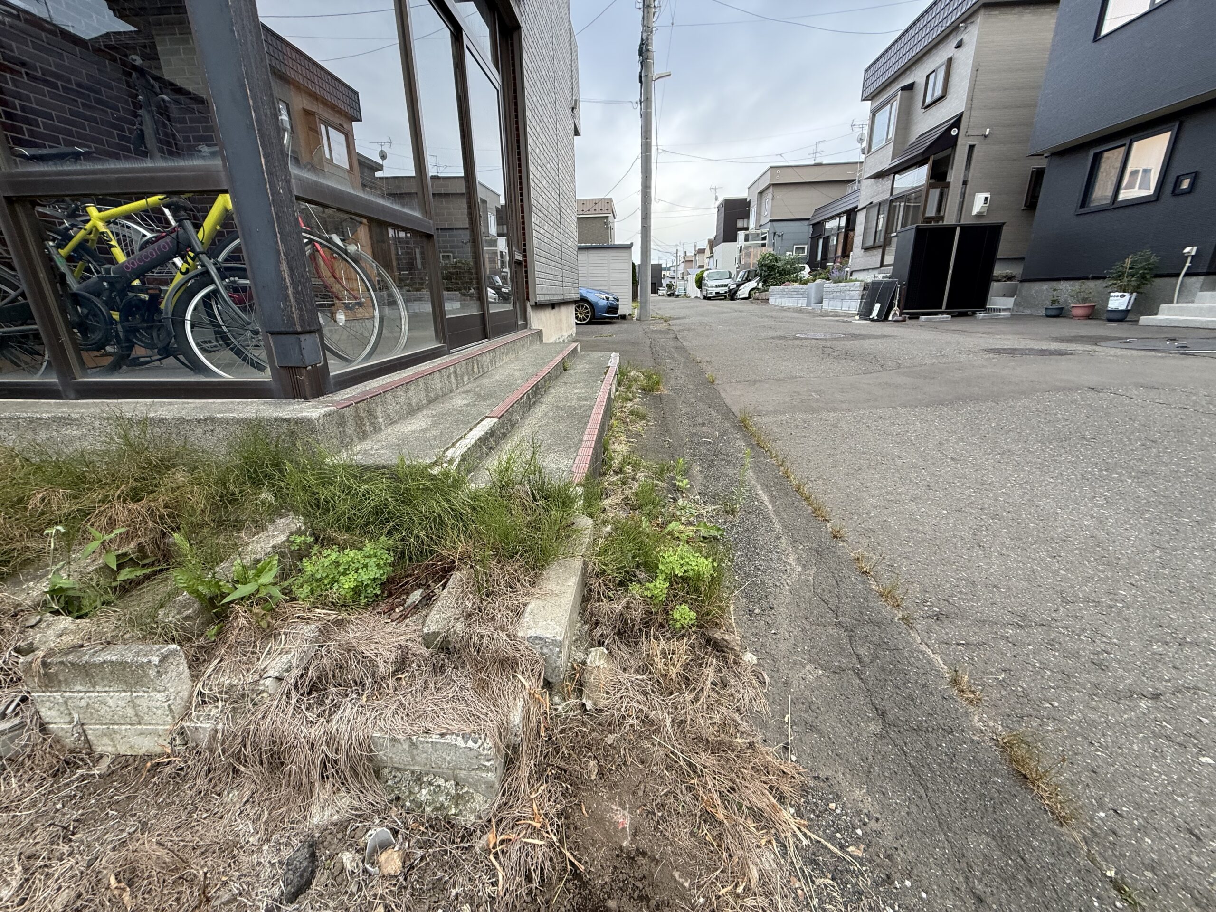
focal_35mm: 14
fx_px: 492
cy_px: 456
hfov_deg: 102.1
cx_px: 608
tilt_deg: -19.2
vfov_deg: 85.7
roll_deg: +0.4
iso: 80
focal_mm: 2.22
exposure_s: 1/99
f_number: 2.2
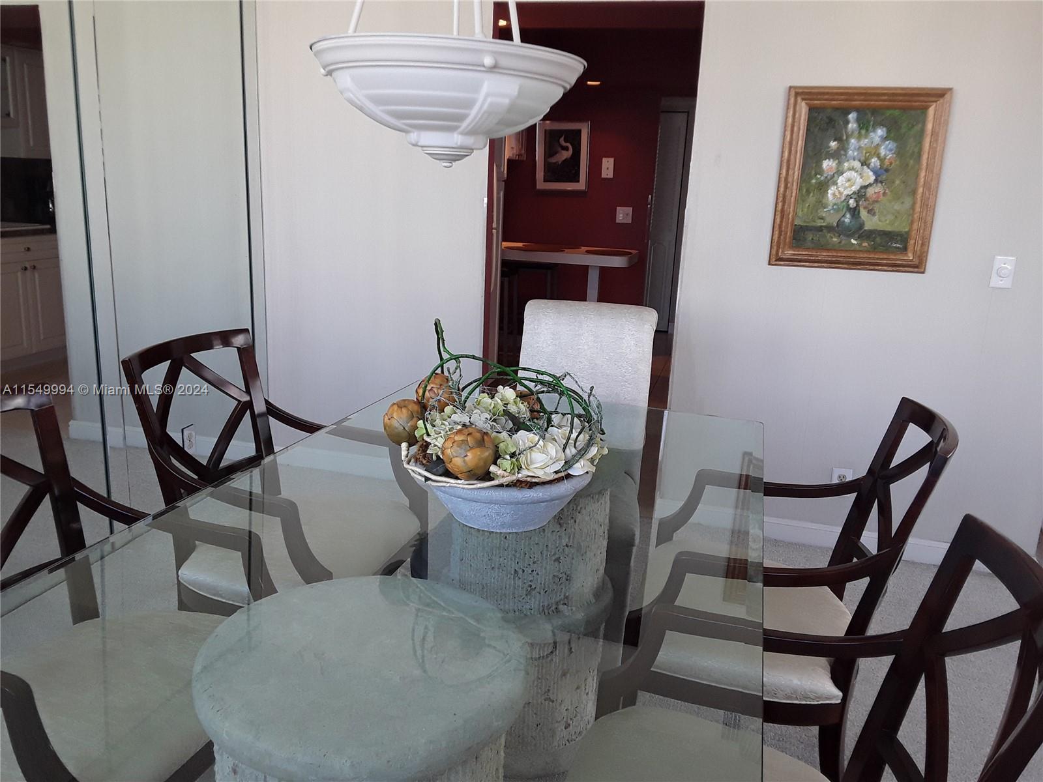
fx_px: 814
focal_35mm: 27
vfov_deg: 51.4
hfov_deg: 65.3
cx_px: 522
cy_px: 391
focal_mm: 2.91
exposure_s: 1/60
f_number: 1.9
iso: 50
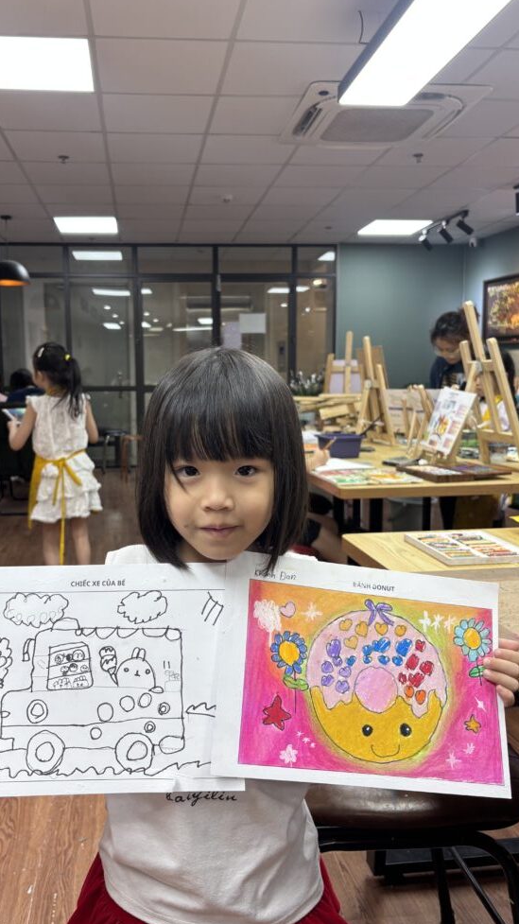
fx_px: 710
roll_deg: +0.6
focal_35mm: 29
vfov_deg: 66.1
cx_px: 201
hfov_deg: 39.9
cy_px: 462
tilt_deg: -6.4
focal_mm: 5.96
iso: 80
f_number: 1.6
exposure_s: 1/100
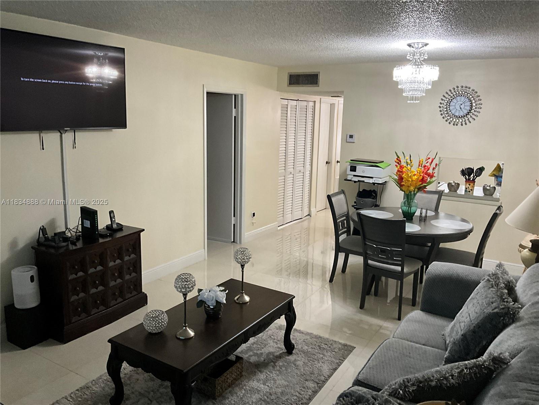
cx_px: 270
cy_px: 202
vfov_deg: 48.2
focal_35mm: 29
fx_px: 452
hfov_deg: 61.7
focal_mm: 3
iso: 160
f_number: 1.8
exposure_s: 1/60
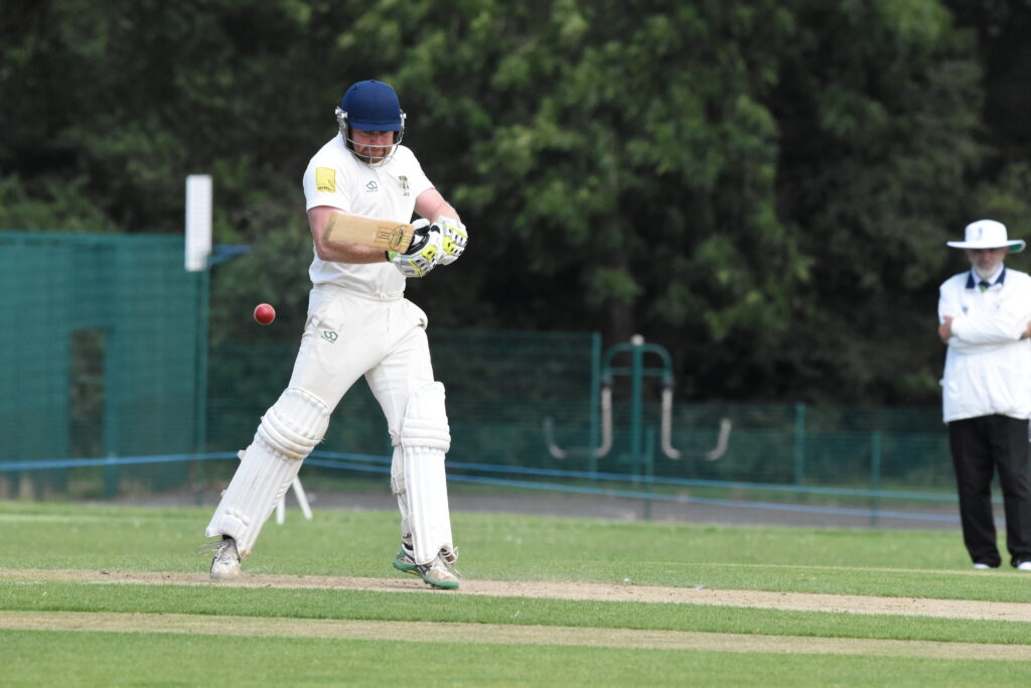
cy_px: 344
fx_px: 15036
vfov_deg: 2.6
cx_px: 516
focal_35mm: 525
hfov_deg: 3.9
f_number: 9
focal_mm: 350
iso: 3200
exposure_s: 1/4000
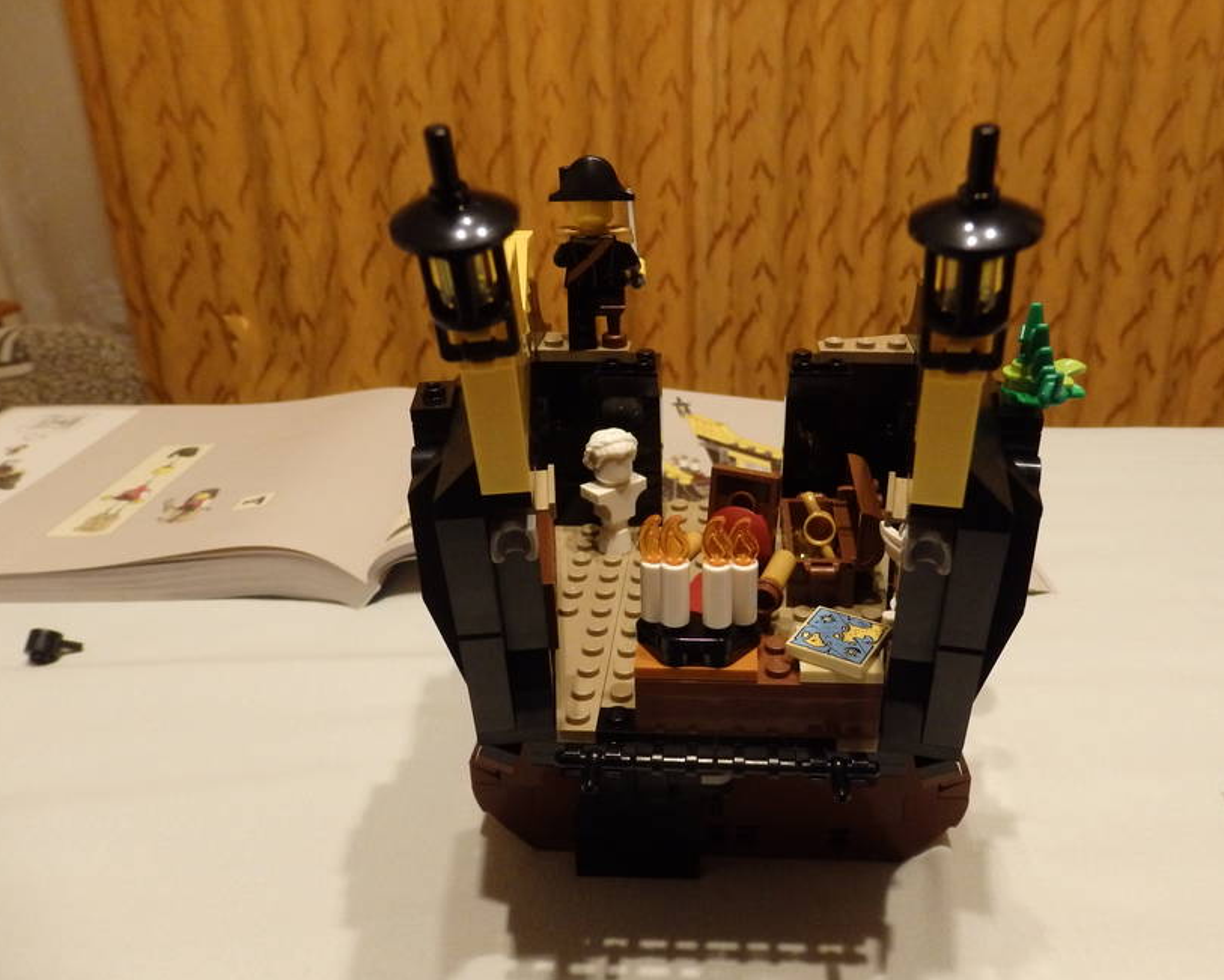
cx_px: 667
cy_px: 493
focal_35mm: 27
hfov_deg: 63.9
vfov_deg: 53.2
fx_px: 978
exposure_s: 1/30
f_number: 3
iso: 800
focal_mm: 4.5
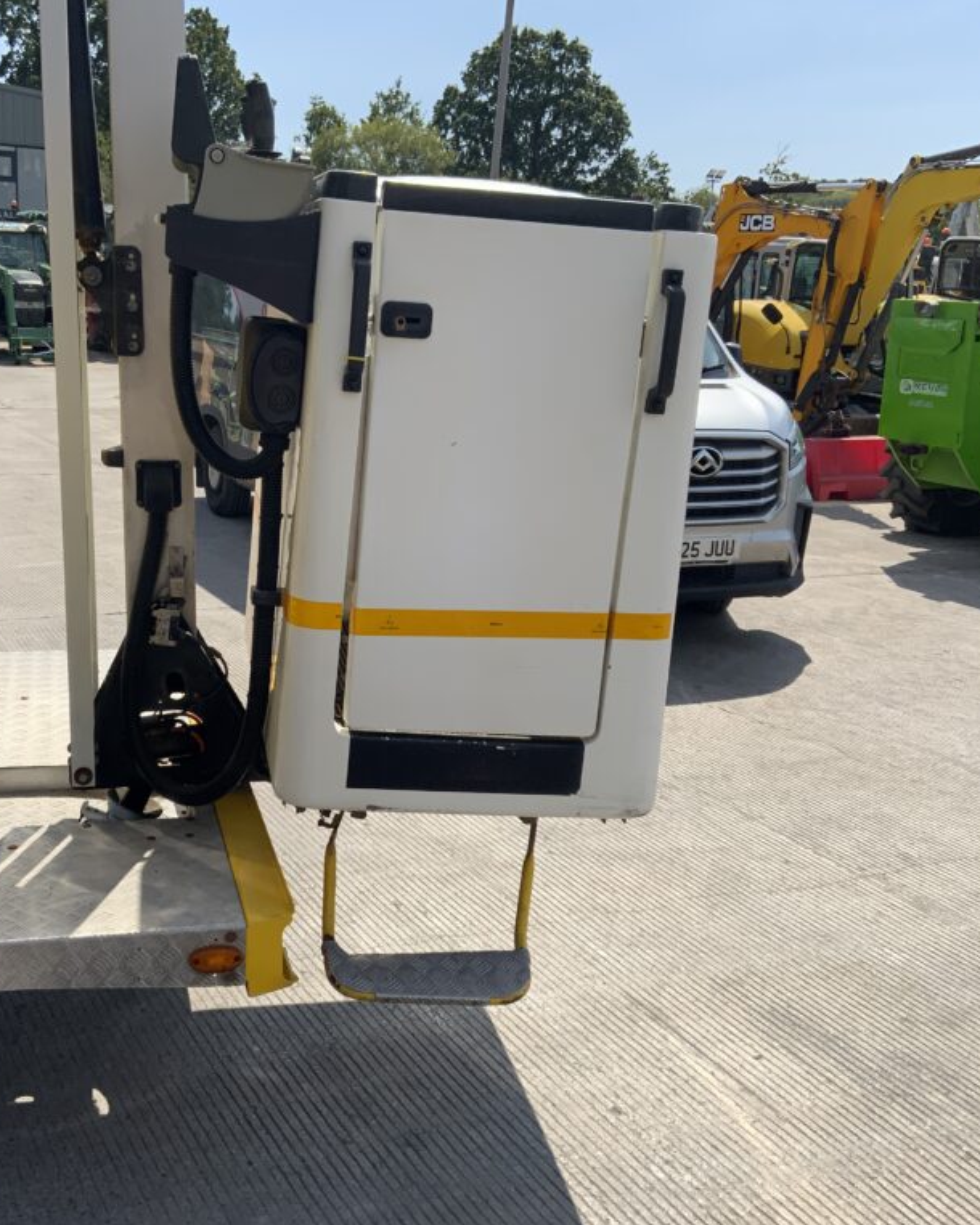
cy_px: 613
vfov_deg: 47.9
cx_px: 361
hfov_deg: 38.9
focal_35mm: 38
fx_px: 1378
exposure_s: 1/1984
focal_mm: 3
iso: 16
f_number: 1.8
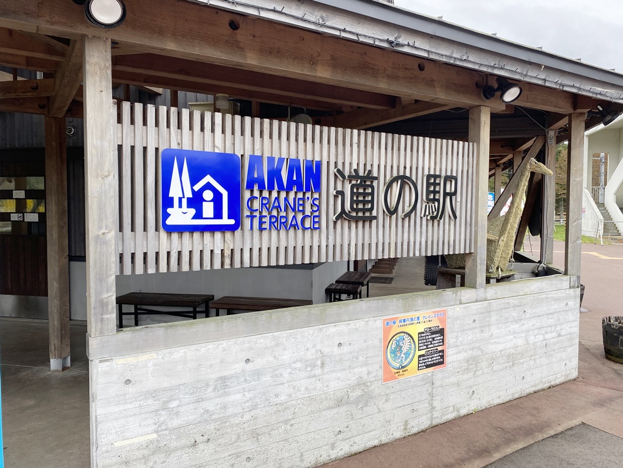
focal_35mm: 26
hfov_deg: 67.3
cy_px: 234
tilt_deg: -2.1
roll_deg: -0.6
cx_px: 312
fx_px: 468
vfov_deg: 53.1
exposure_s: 1/724
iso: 32
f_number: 1.8
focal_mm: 4.25
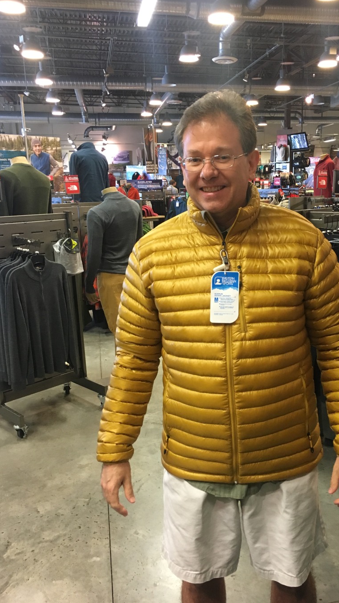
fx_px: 511
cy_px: 302
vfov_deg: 61.0
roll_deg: +1.7
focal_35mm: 32
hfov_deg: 36.4
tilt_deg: -12.8
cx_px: 214
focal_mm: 4.15
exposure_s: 1/30
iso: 160
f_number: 2.2
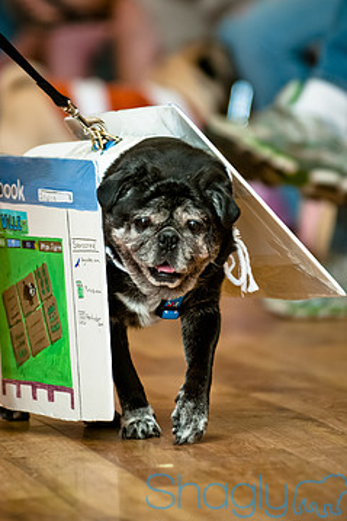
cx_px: 158
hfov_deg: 3.7
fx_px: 5441
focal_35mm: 376
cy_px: 238
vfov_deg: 5.5
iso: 200
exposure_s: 1/200
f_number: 2.8
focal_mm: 200
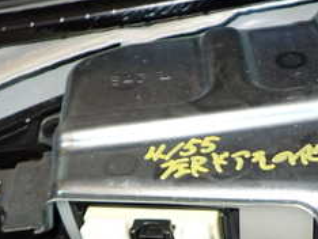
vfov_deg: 22.7
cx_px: 249
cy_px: 181
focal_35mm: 64
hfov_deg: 29.6
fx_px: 589
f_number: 2
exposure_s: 1/30
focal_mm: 4.5
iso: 400
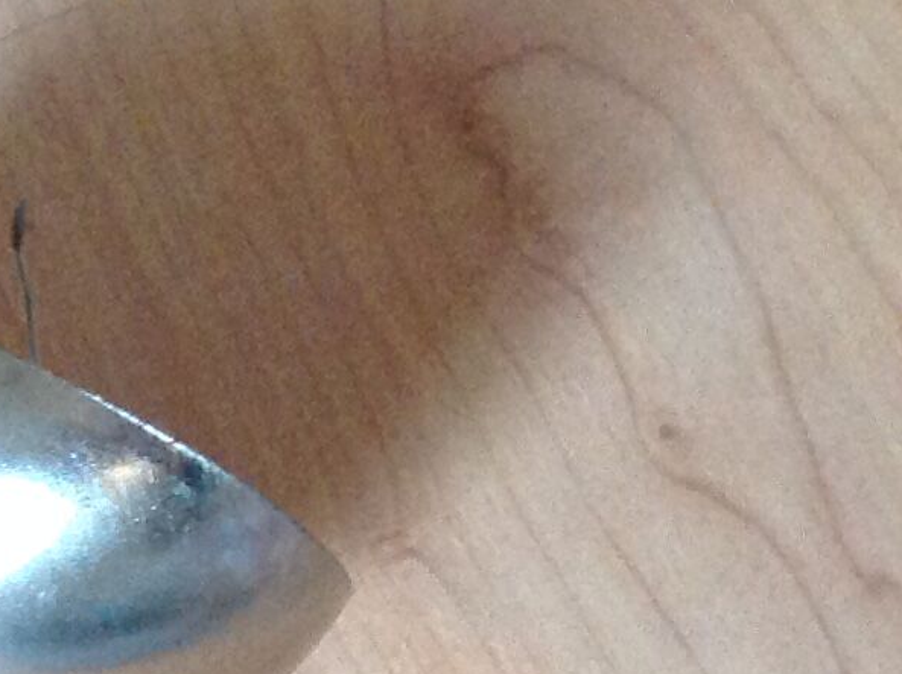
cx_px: -1066
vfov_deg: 9.1
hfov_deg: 11.3
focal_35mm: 153
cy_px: 1388
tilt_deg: -79.2
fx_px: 3981
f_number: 2.4
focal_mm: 4.28
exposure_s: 1/15
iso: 250
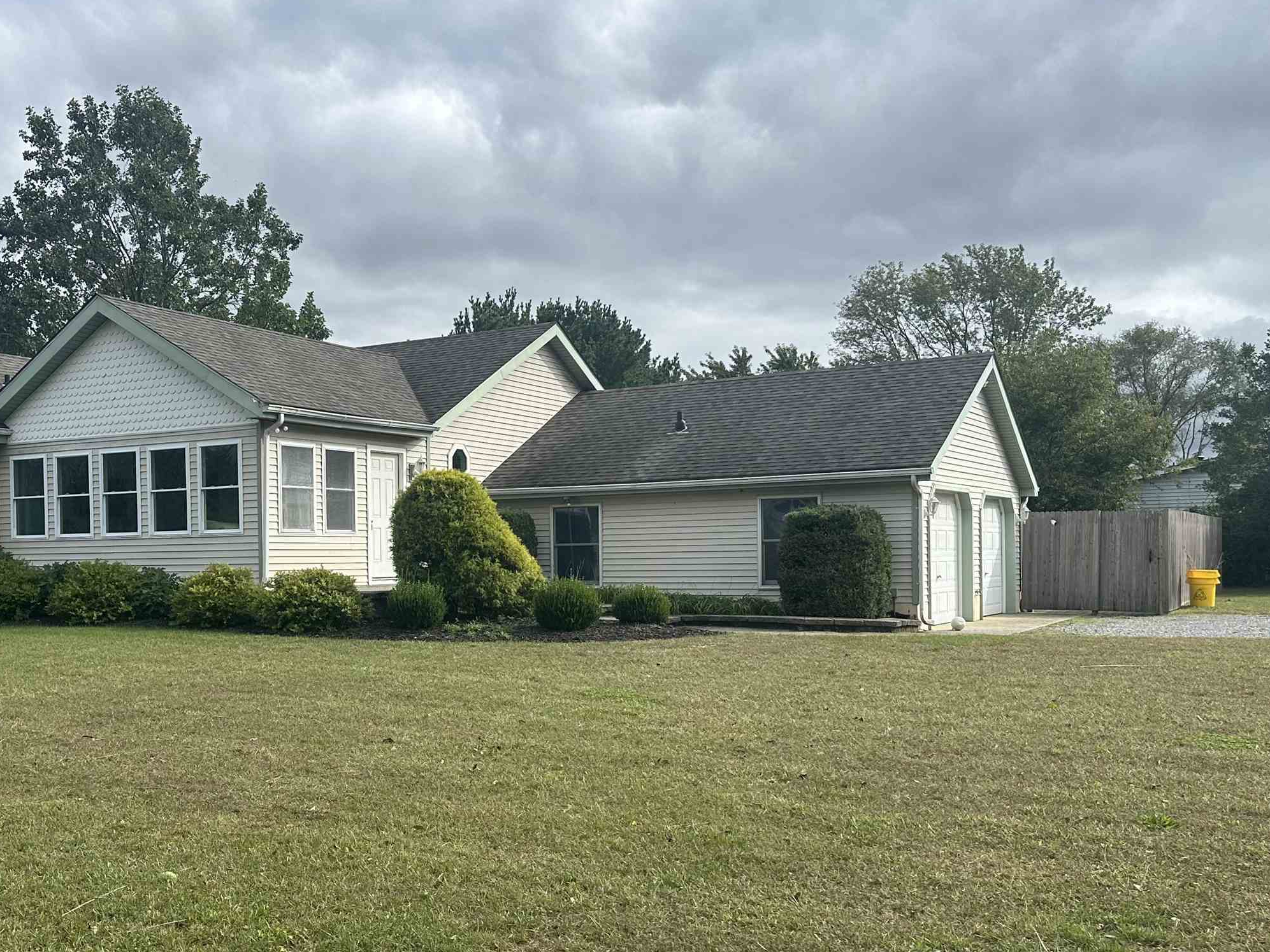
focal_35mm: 37
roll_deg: +0.9
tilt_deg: -0.2
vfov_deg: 38.4
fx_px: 1357
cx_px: 381
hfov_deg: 48.9
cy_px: 586
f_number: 1.78
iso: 80
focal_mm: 6.86
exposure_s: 1/3472
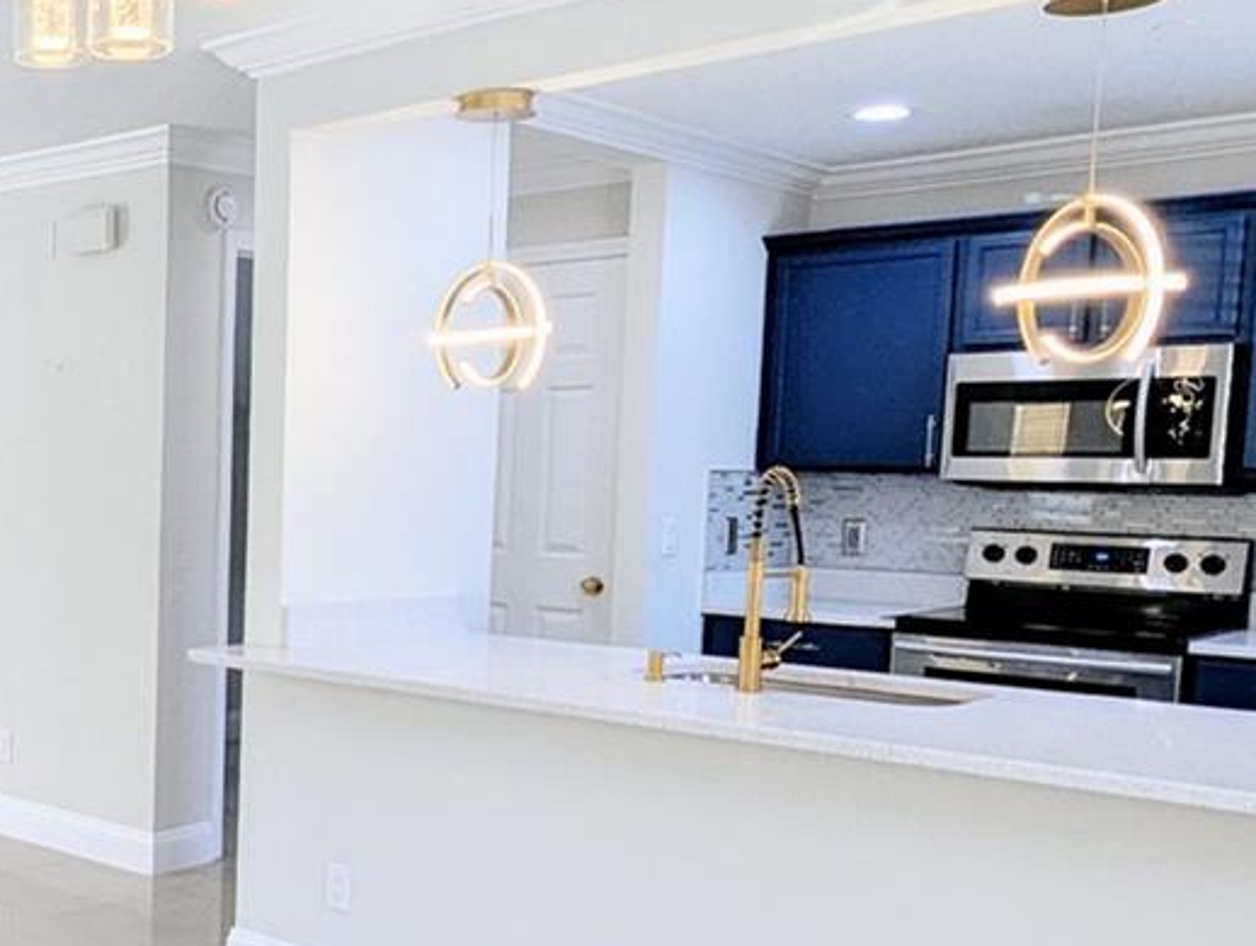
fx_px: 1453
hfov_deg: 41.4
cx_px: 34
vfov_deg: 35.7
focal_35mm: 40
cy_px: 628
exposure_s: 1/238
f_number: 2.2
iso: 49
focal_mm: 1.95
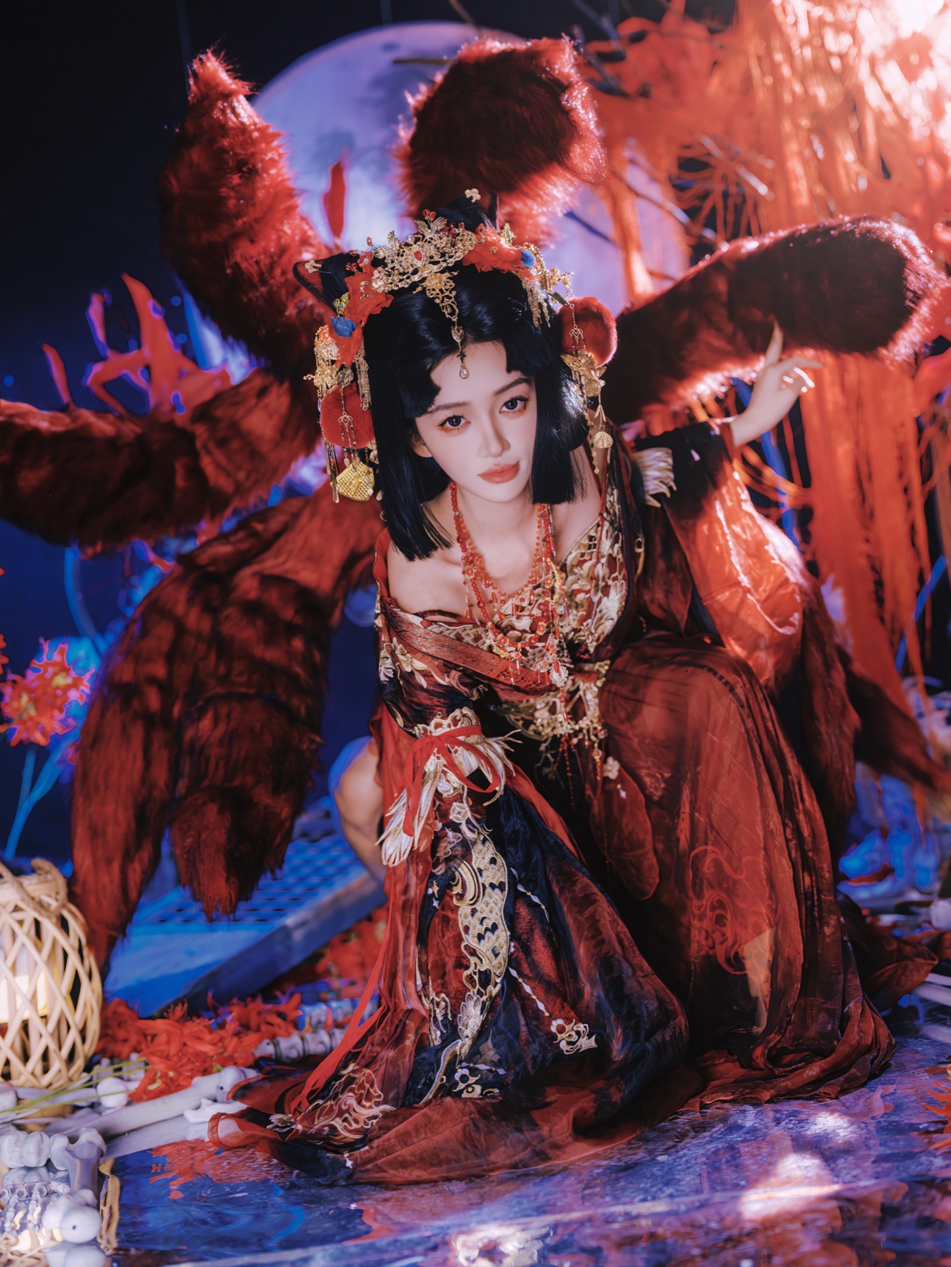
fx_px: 1612
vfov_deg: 42.9
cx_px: 476
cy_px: 634
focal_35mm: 44
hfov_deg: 32.9
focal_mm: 55
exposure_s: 1/125
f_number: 2.8
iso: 3200
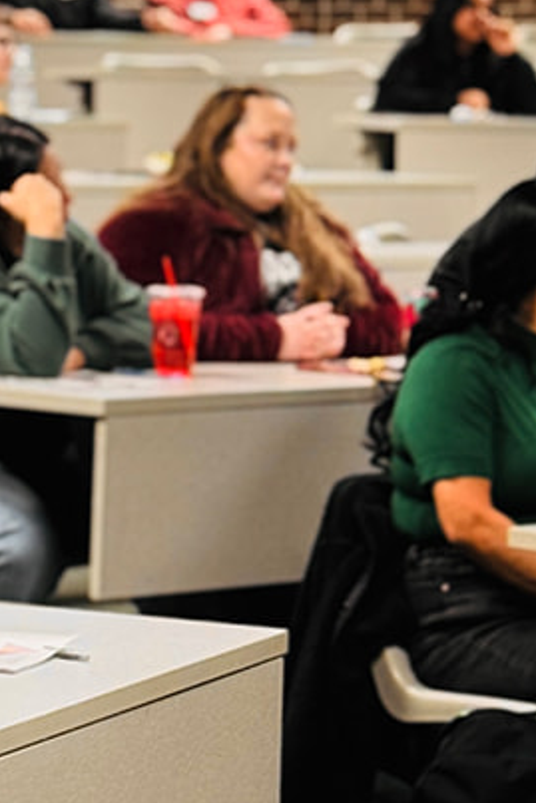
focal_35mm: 198
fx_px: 4418
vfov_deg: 10.3
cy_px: -8
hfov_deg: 6.8
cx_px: -257
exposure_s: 1/40
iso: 200
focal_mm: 6.76
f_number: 1.78
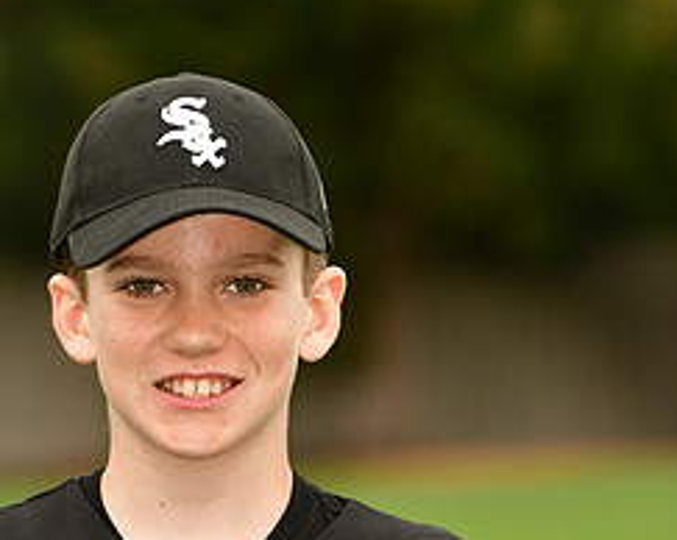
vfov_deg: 3.1
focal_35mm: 504
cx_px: 227
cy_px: 771
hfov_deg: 3.8
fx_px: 10090
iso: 320
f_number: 4
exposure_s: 1/1000
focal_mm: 150
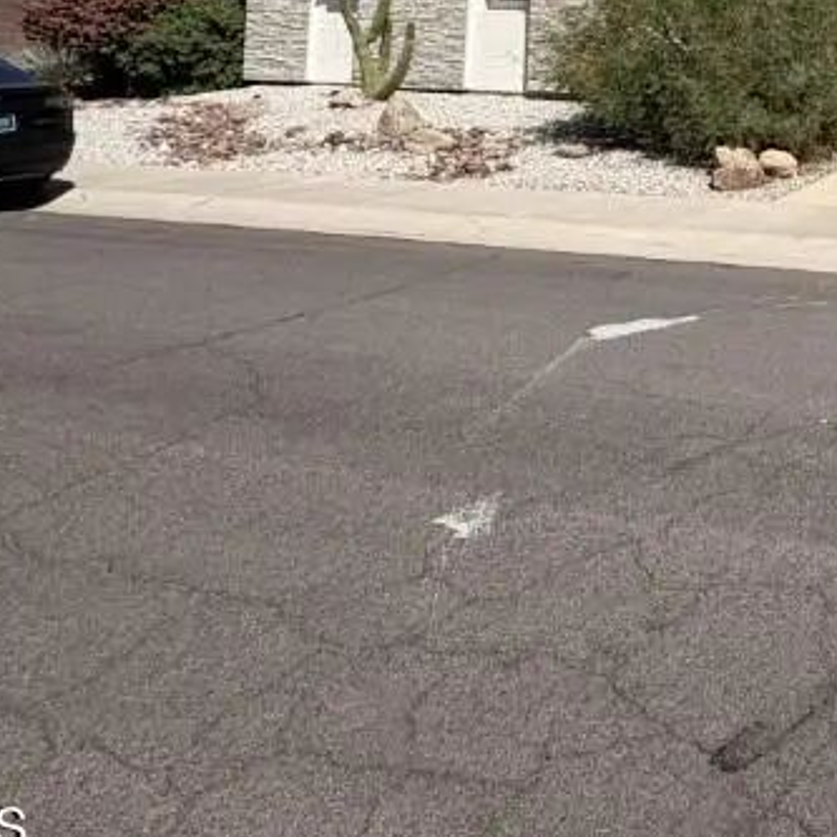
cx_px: 988
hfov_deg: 35.3
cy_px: -50
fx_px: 1040
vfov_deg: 37.7
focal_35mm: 38
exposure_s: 1/1050
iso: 20
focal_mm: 2.22
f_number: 2.2
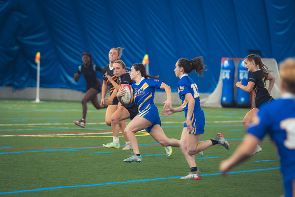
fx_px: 2023
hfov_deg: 8.3
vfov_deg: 5.6
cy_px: 98
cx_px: 148
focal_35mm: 247
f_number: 2.8
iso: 2800
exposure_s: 1/320
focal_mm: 165
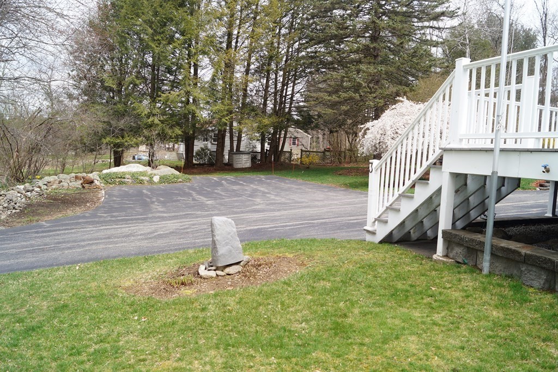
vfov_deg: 47.9
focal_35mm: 27
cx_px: 279
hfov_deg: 67.4
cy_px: 186
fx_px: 419
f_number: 9
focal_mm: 18
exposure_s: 1/80
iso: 100
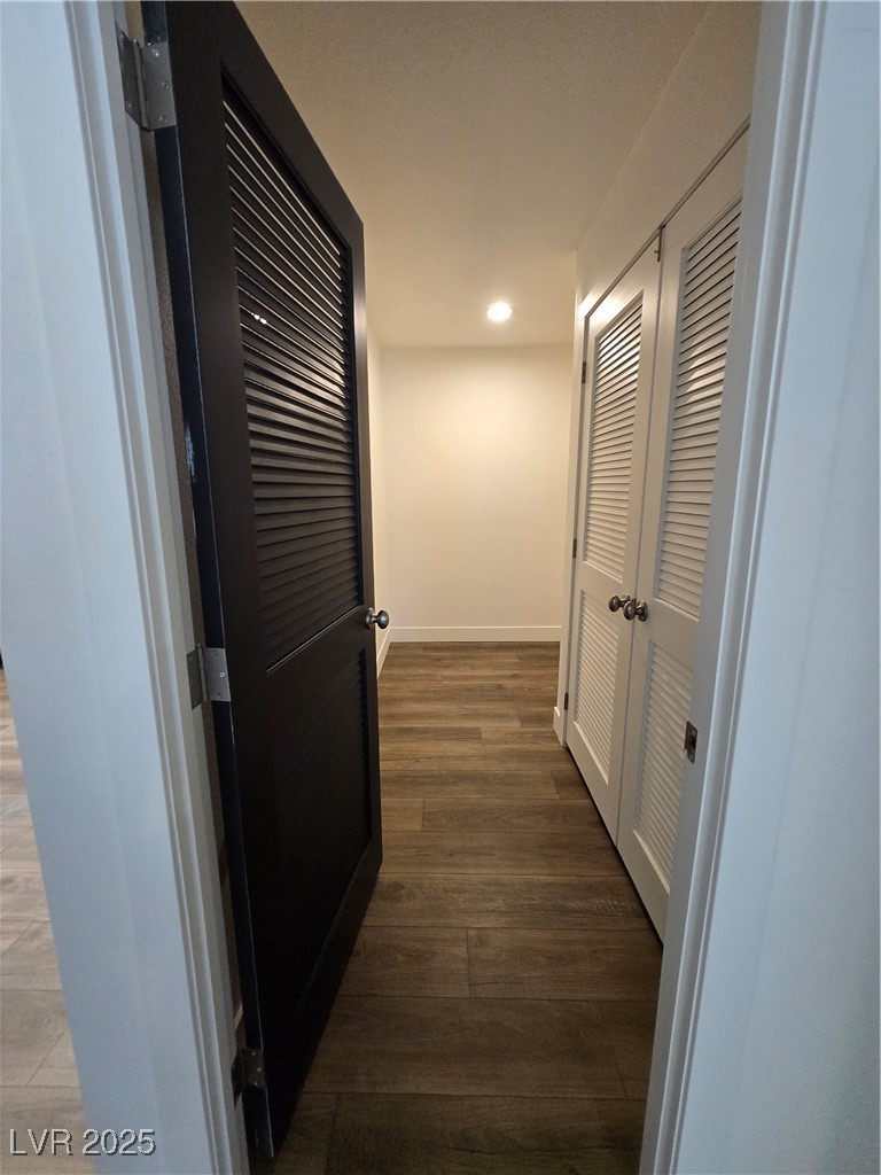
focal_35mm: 13
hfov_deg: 89.9
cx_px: 440
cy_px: 588
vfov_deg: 106.2
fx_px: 441
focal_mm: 1.7
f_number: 2.2
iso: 250
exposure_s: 1/60
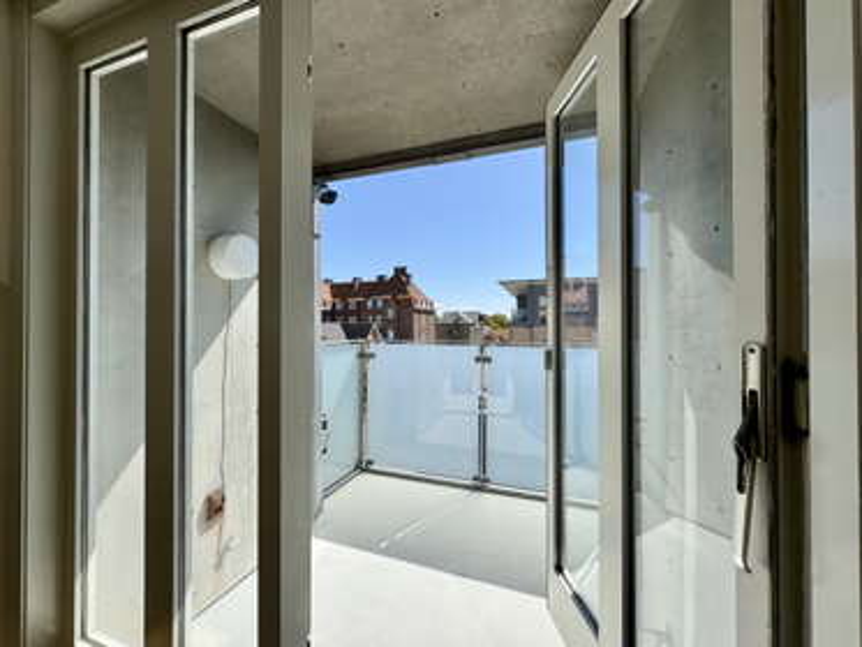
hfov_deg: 102.0
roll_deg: +0.3
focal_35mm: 14
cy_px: 324
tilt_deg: +0.1
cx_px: 431
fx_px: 349
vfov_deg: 85.7
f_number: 2.2
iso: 50
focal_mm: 2.22
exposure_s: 1/2674
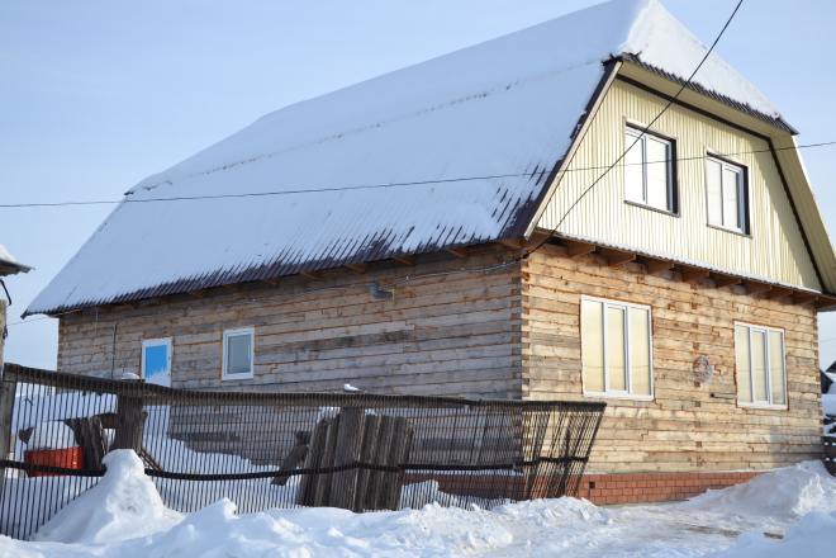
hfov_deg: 41.1
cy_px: 279
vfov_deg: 28.1
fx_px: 1115
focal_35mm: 48
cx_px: 418
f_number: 7.1
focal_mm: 32
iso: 100
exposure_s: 1/200
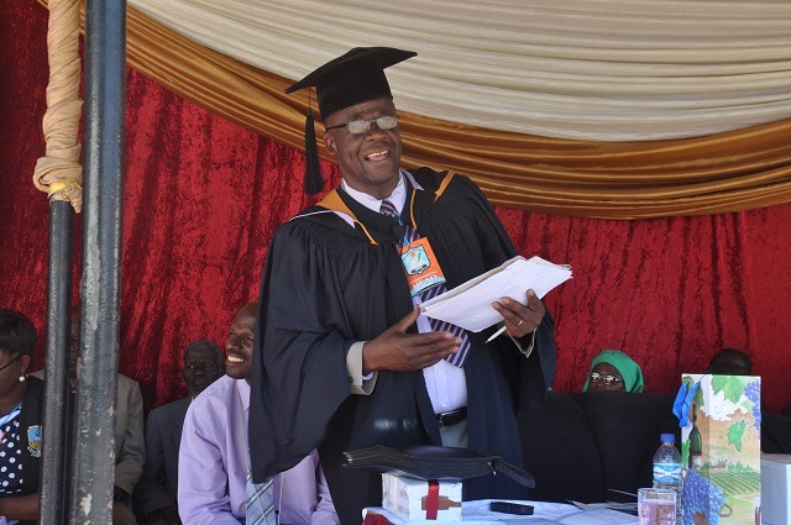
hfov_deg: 33.4
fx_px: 1317
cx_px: 396
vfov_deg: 22.6
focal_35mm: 60
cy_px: 262
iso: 220
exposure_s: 1/60
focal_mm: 40
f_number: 8
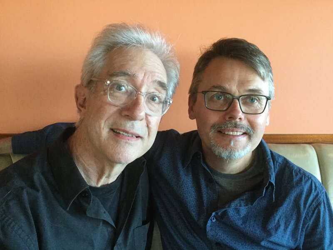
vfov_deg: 45.4
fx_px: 298
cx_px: 166
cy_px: 125
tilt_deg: -10.3
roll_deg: -1.4
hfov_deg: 58.4
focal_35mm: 31
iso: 250
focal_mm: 3.3
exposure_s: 1/30
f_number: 2.4
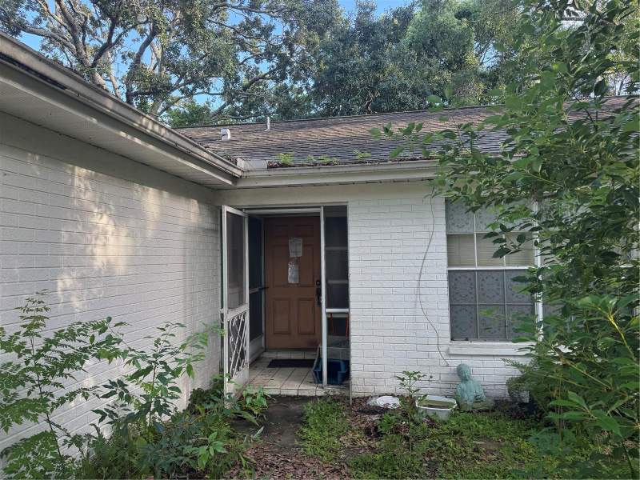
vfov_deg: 56.8
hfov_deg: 71.6
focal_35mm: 24
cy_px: 240
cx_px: 320
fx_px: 444
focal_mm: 6.76
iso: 64
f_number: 1.78
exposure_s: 1/152
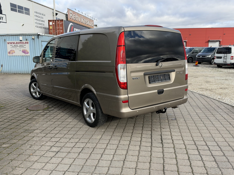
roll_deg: +1.2
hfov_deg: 58.3
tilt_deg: -7.6
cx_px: 118
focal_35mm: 31
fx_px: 210
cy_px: 86
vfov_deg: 45.4
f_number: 1.8
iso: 64
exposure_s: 1/1513
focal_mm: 6.93
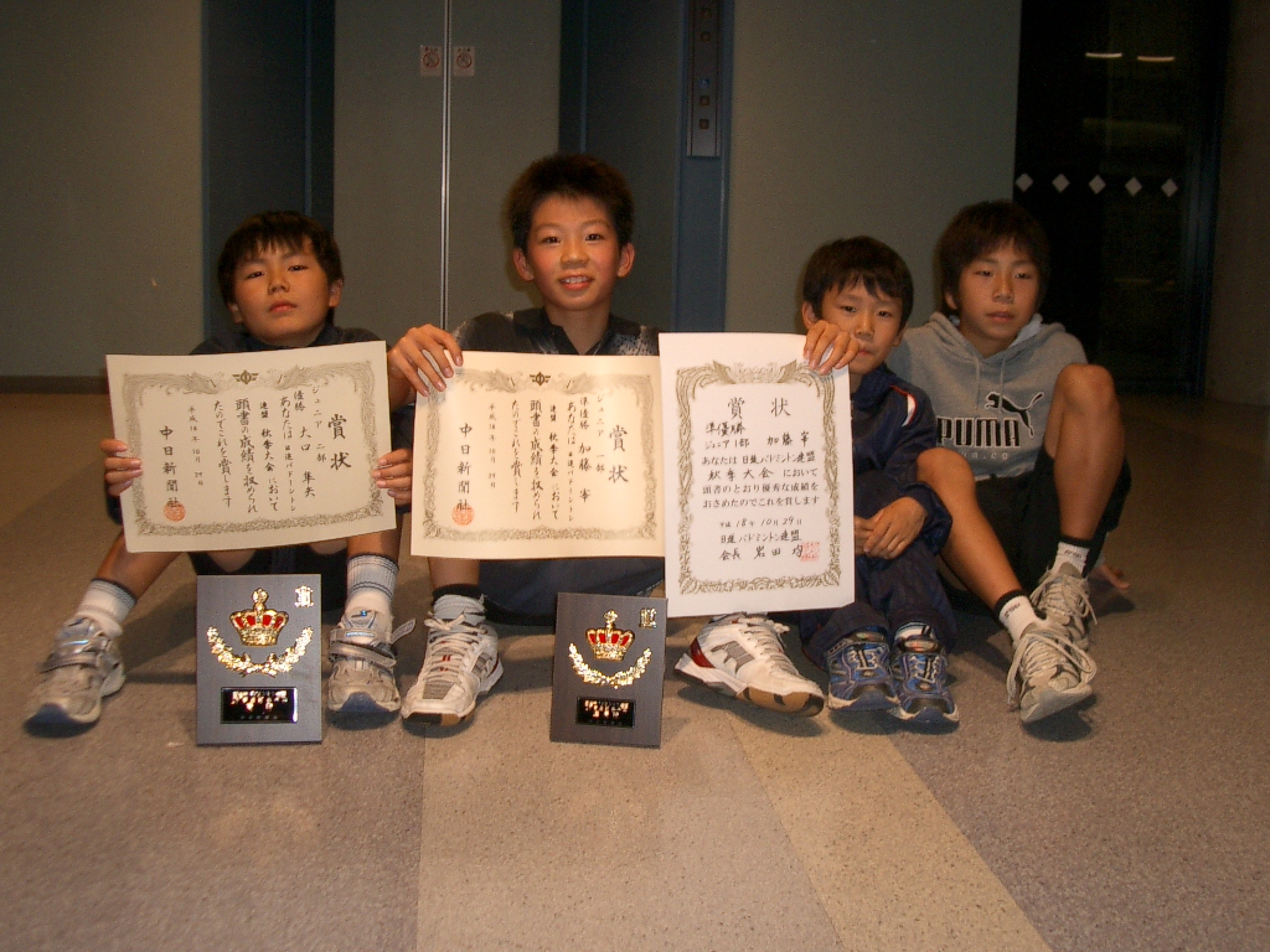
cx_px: 635
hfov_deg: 45.8
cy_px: 476
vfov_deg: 35.1
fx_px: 1504
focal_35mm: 41
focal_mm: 6.8
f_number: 2.8
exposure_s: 1/40
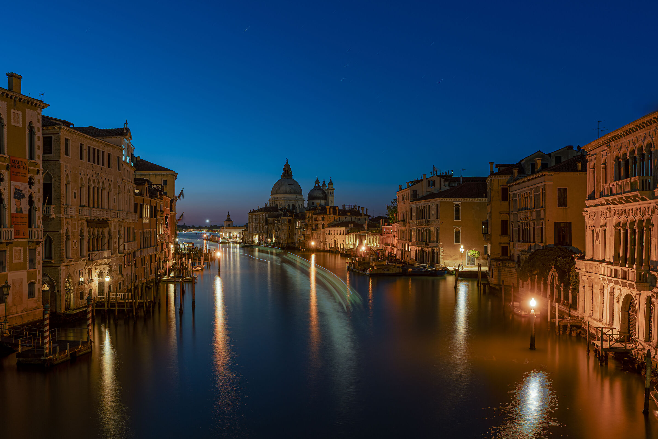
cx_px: 329
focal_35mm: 32
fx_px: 585
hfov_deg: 58.7
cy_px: 220
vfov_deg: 41.1
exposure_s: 1/2
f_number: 9
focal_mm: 32
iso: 160
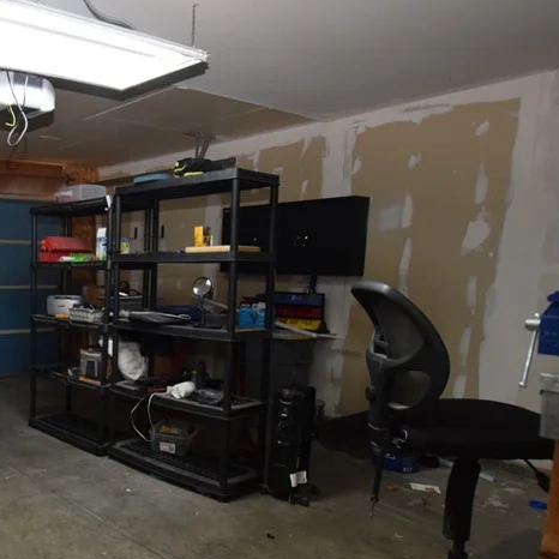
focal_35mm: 28
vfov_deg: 56.9
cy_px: 330
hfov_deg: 46.9
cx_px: -10
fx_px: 512
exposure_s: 1/100
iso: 800
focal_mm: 10
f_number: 5
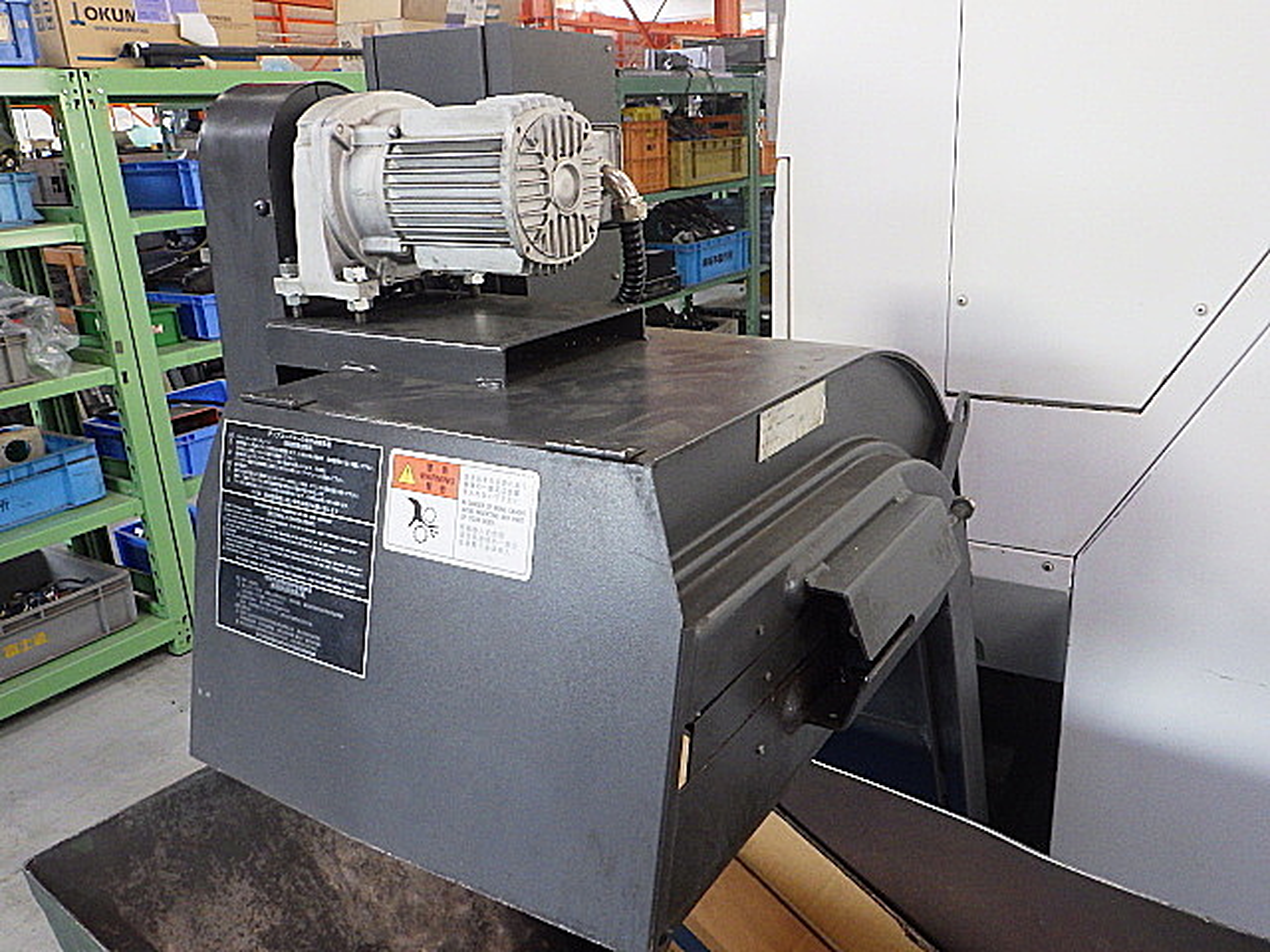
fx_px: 1027
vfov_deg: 49.7
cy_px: 476
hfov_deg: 63.4
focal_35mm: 28
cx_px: 635
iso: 250
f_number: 3.5
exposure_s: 1/45
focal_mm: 5
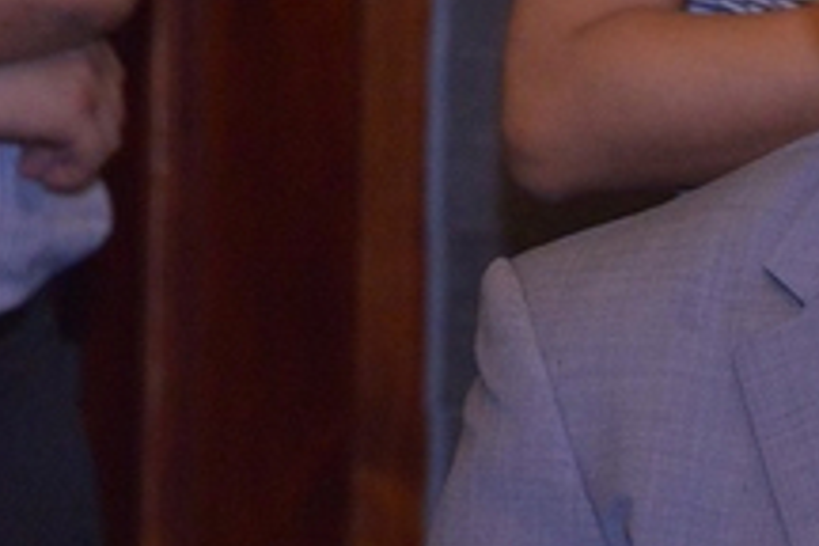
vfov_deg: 2.0
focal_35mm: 682
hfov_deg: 3.0
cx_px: 1024
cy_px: 267
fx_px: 15514
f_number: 10
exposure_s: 1/200
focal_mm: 230
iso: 4000
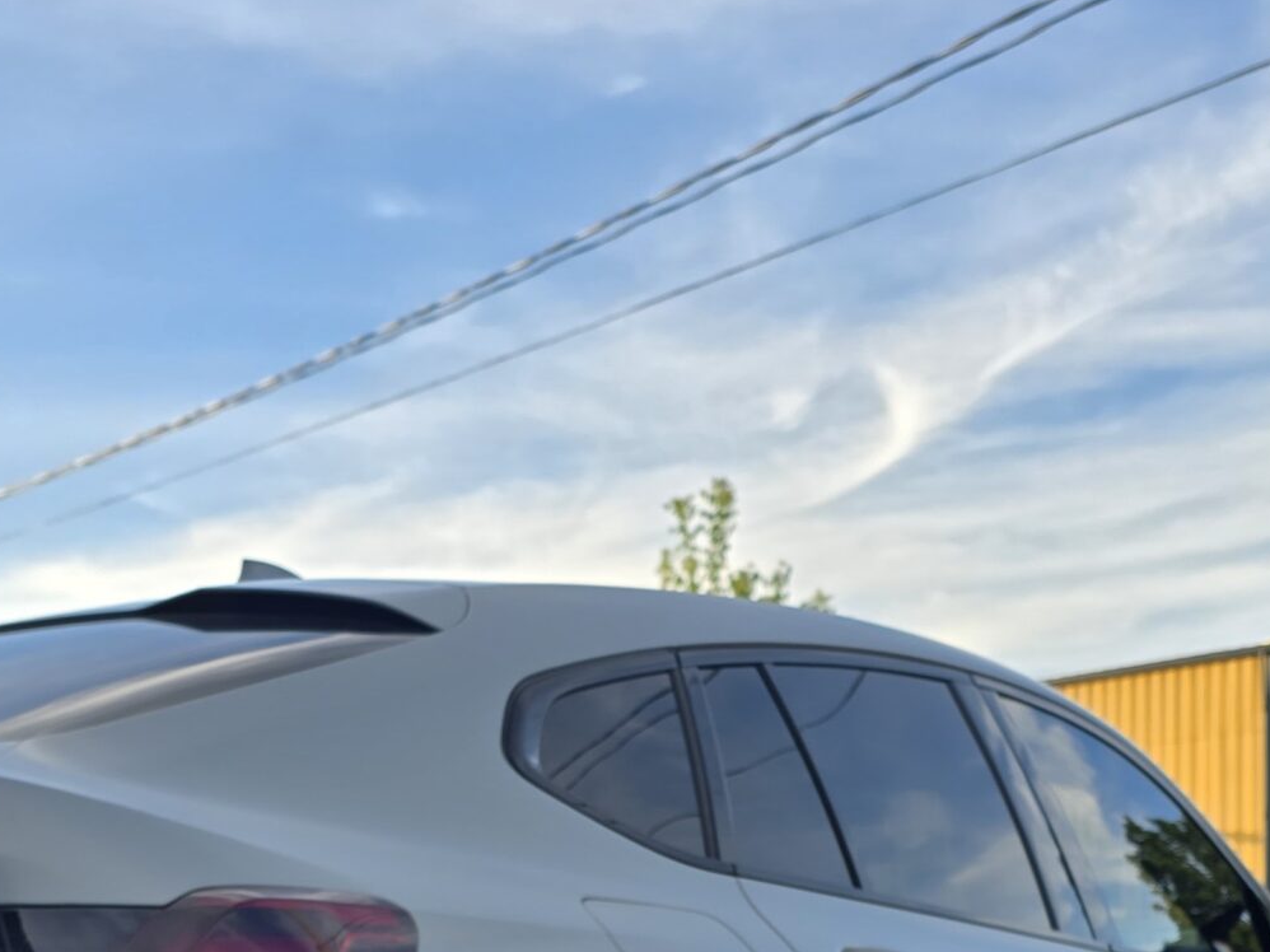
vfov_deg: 22.8
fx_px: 2164
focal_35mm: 59
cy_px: 1137
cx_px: 513
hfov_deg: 32.6
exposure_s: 1/281
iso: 12
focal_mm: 6.3
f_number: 1.7
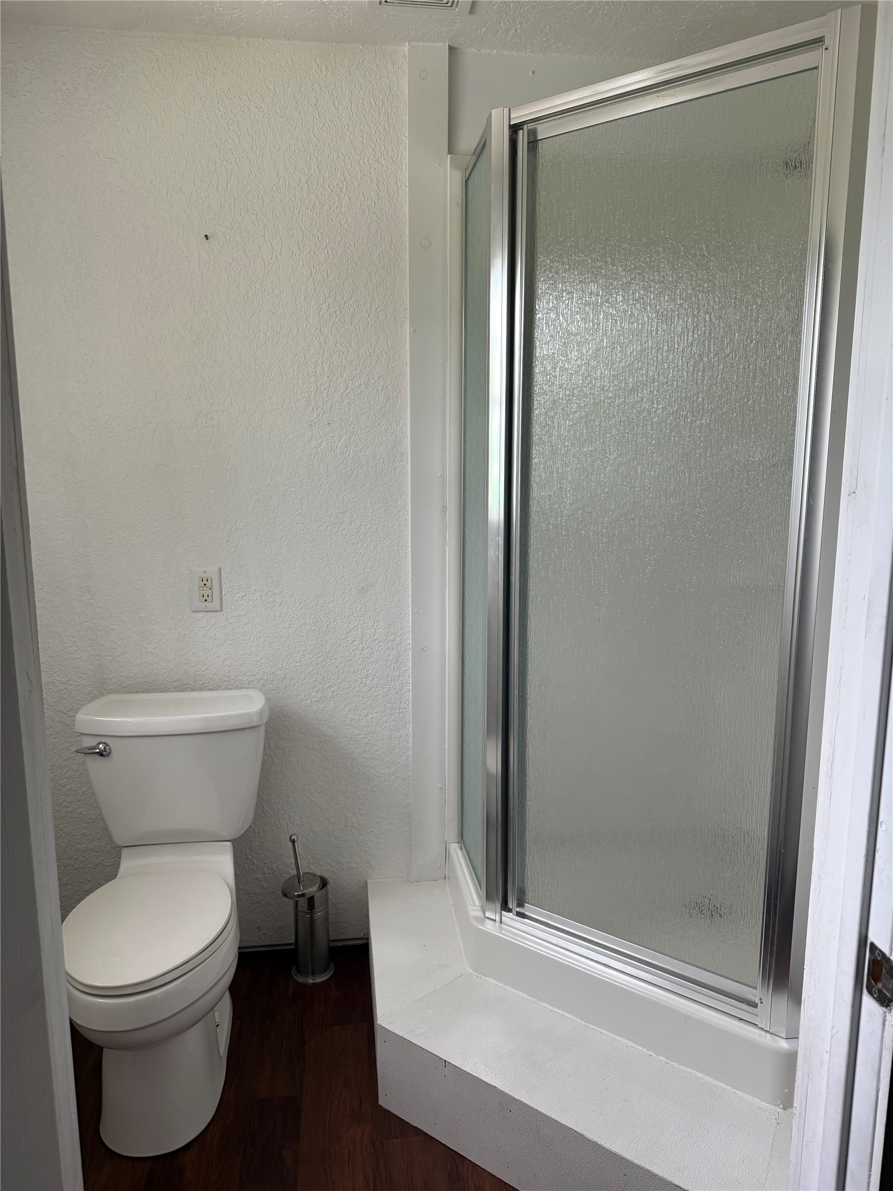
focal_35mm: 24
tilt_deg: -9.8
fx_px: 826
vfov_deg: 71.6
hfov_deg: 56.8
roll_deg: -0.6
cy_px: 596
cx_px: 446
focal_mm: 6.76
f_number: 1.78
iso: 100
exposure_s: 1/299
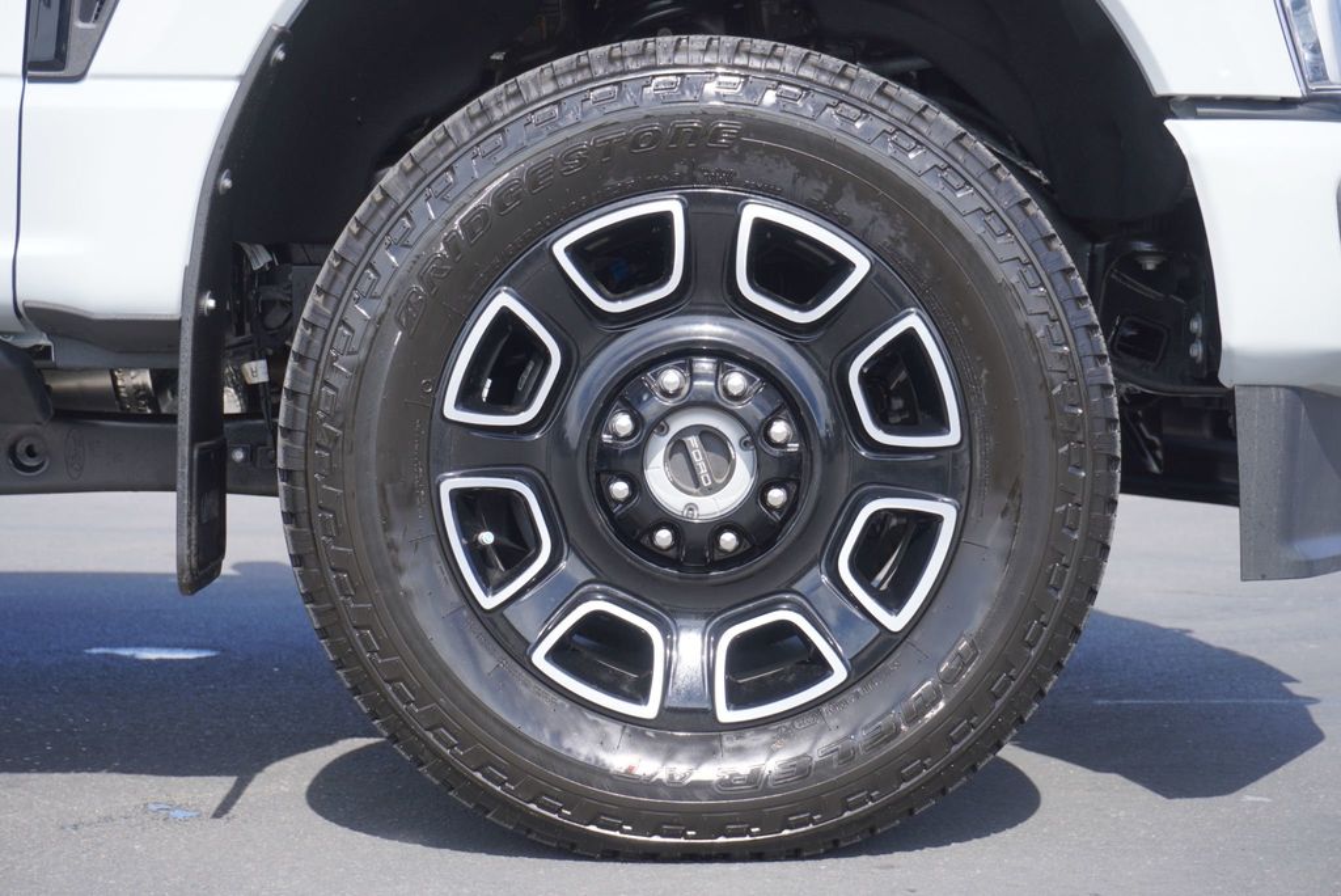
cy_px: 448
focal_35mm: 64
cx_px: 670
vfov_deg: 21.1
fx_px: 2404
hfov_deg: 31.2
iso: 100
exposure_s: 1/200
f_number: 5.6
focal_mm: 43
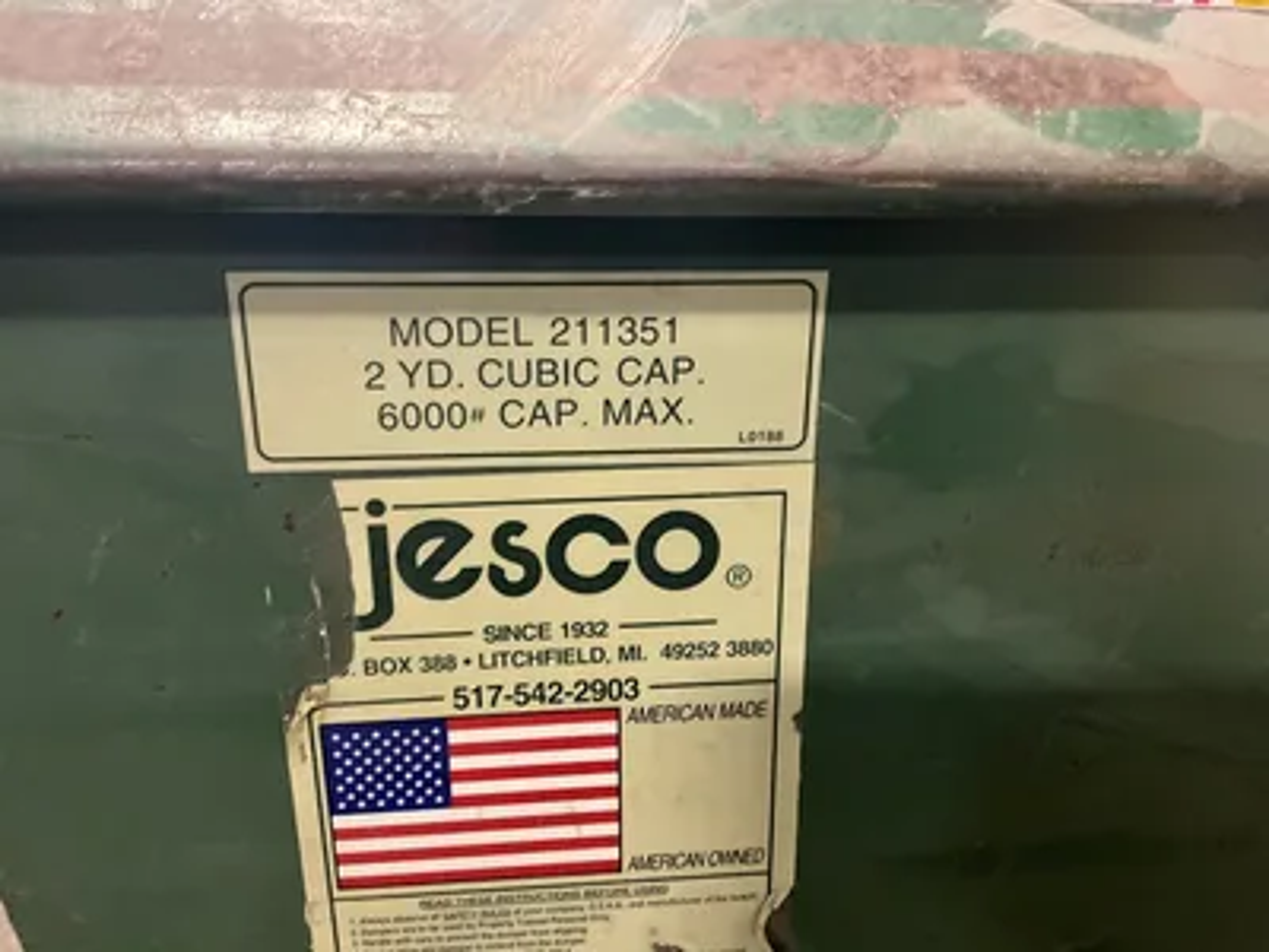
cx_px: 634
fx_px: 1063
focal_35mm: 29
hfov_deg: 61.7
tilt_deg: -19.2
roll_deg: +0.4
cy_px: 476
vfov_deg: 48.2
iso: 400
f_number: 1.8
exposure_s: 1/30
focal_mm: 3
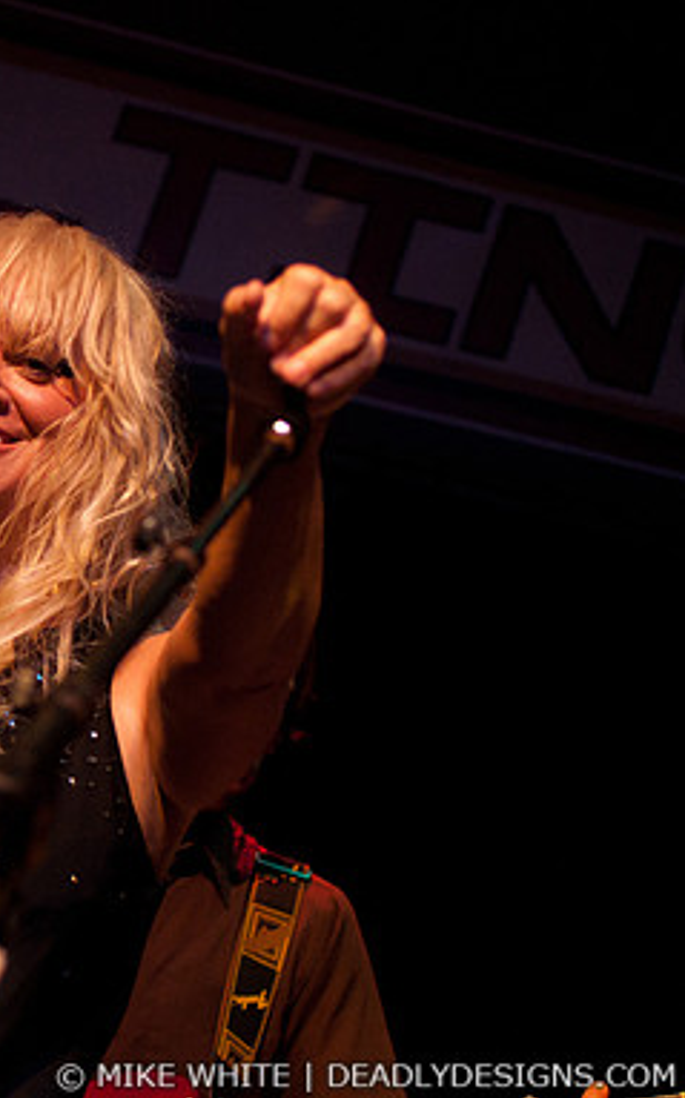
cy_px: 549
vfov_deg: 18.8
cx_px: -140
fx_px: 3319
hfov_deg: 11.5
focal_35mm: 111
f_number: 2.8
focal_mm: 48
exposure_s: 1/200
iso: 1000
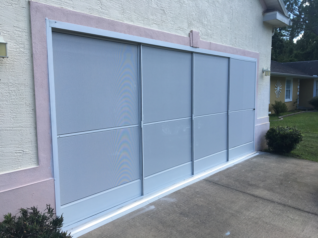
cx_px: 159
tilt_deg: -5.7
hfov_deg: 61.7
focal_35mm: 29
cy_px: 119
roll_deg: +1.1
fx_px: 266
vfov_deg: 48.2
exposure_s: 1/625
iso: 25
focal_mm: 4.15
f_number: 2.2
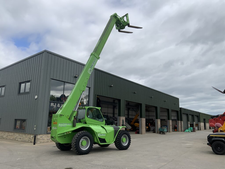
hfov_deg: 61.7
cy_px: 84
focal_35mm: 29
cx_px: 112
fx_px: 188
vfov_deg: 48.2
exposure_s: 1/2801
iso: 20
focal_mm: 3
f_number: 1.8
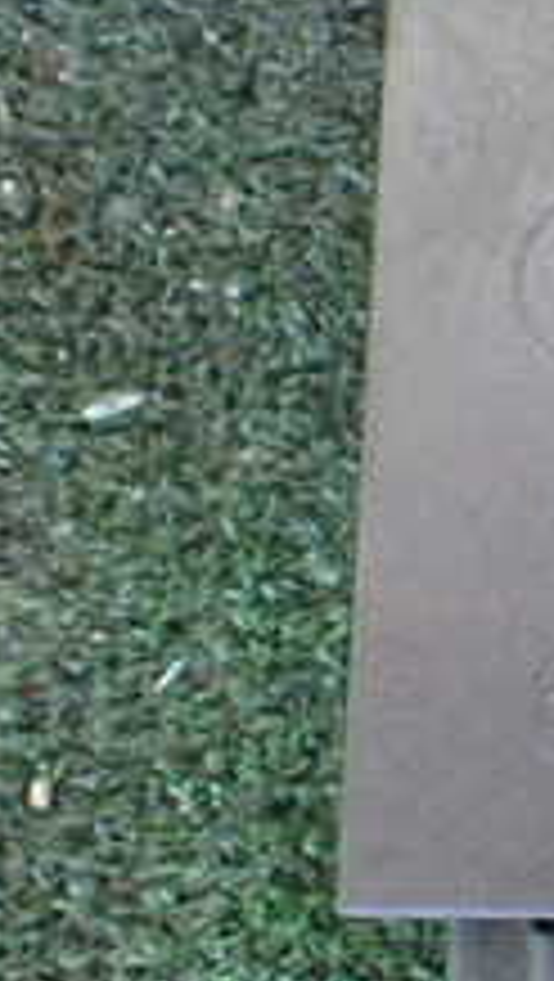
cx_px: 1158
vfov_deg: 23.6
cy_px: 450
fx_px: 2345
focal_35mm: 90
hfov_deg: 11.8
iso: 640
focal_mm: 5.4
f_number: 2.3
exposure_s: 1/125
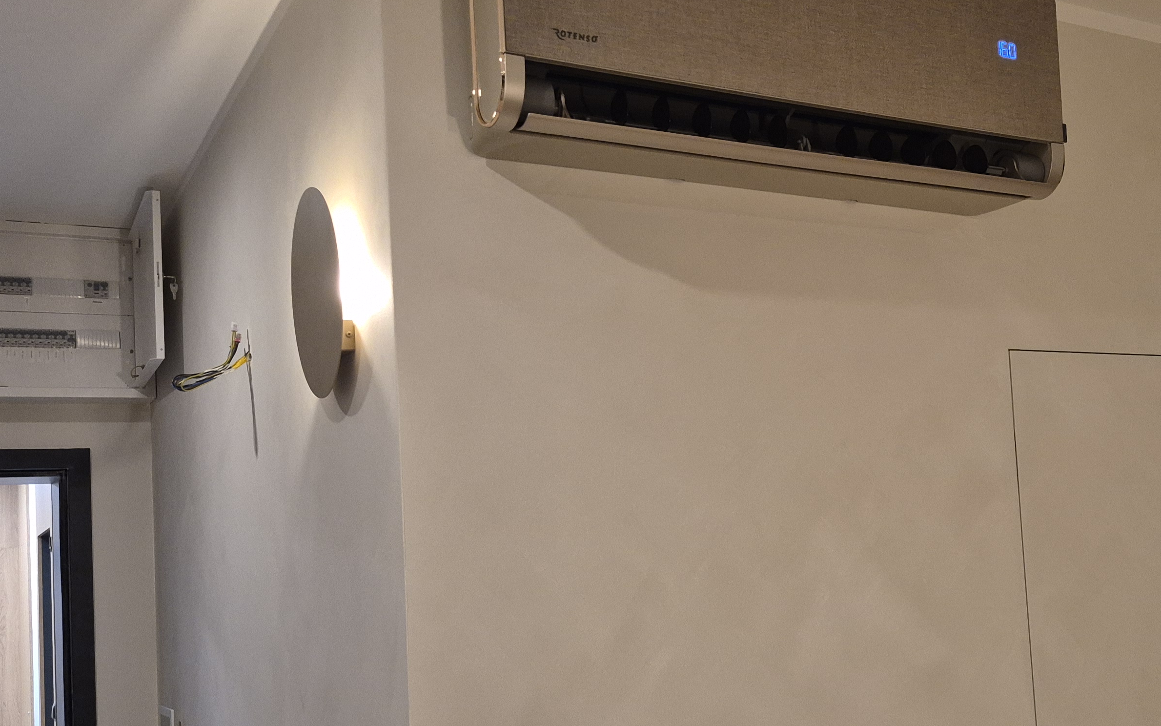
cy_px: 476
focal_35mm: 41
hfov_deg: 46.6
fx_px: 1297
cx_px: 857
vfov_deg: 31.0
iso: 500
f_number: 1.8
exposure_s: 1/100
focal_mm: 5.4
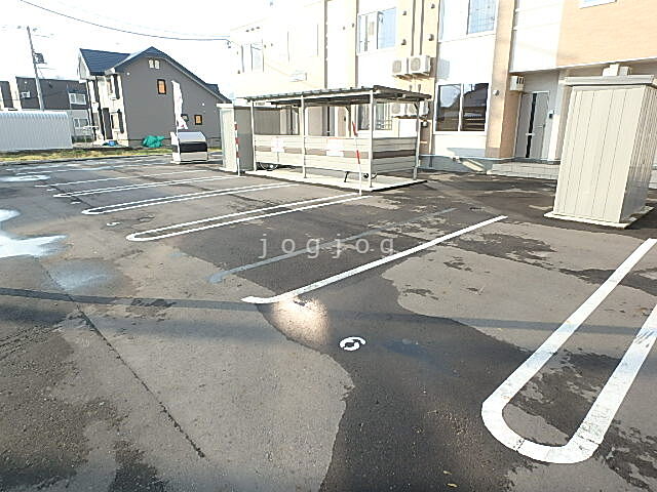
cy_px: 246
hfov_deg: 79.0
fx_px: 399
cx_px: 328
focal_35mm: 21
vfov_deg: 63.4
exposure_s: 1/320
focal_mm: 3.7
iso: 125
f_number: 3.5
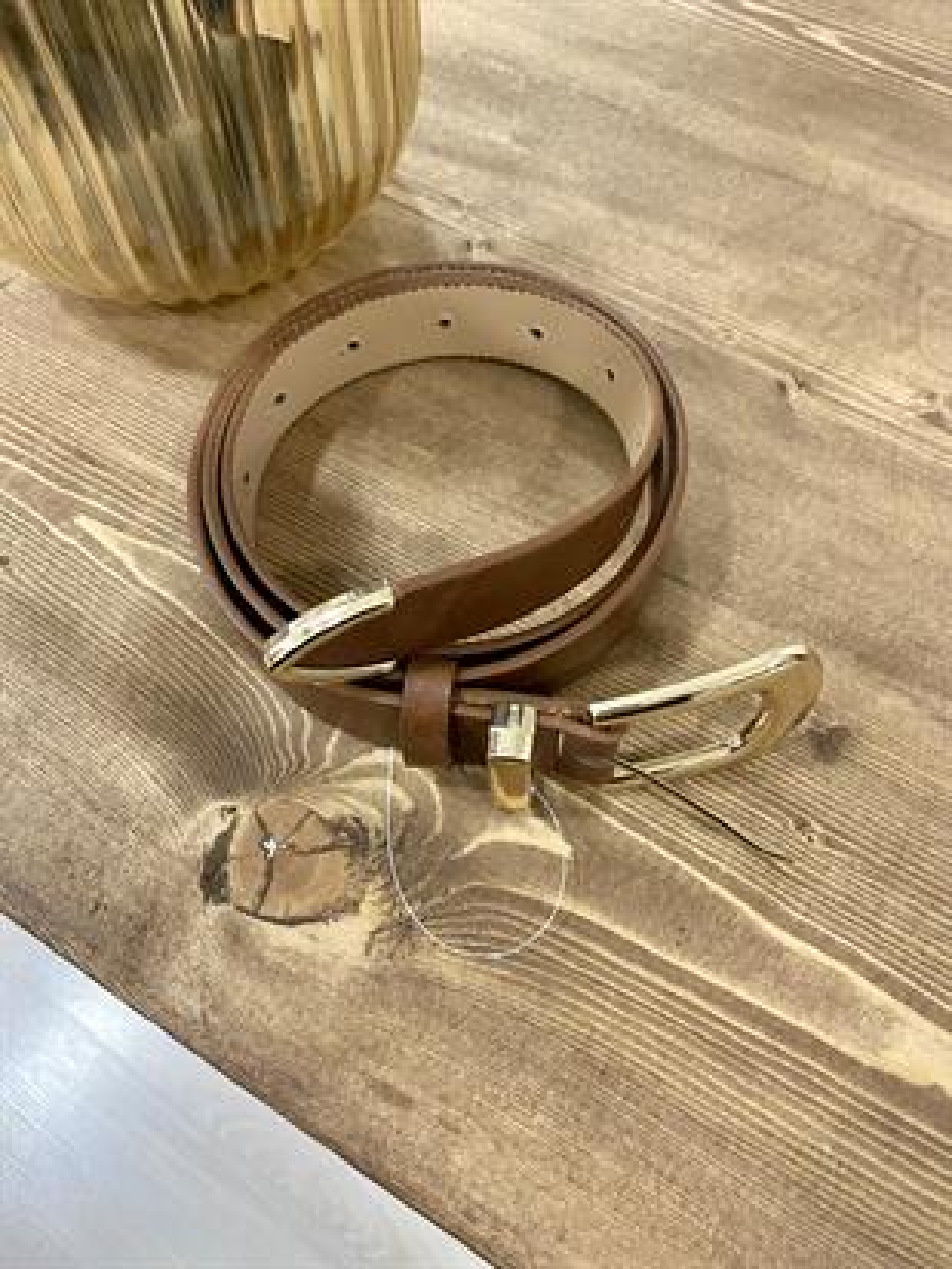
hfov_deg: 53.1
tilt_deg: -62.3
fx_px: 953
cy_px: 634
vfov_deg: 67.3
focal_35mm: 26
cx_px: 476
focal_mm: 4.25
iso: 400
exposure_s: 1/50
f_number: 1.8
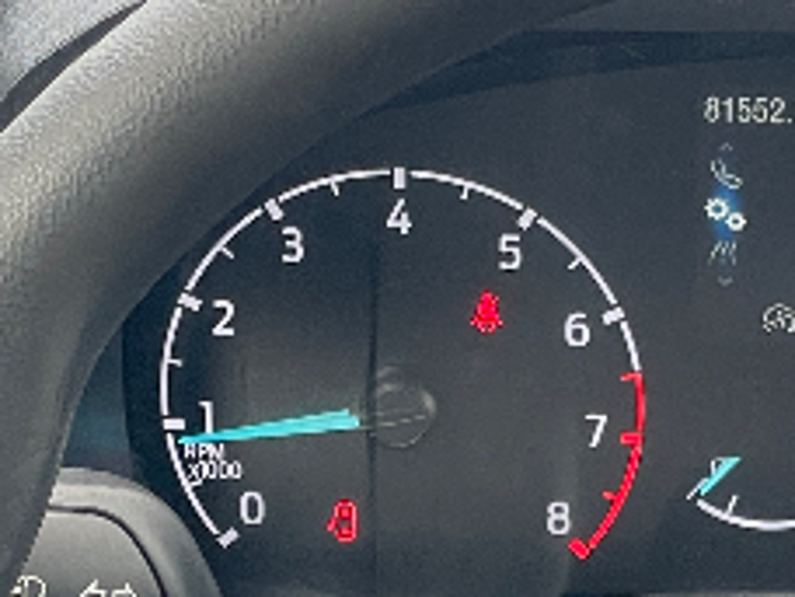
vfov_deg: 6.3
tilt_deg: -32.1
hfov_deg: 8.4
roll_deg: -1.7
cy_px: 978
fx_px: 5374
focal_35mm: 234
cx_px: 893
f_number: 2
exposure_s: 1/99
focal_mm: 6
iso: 64
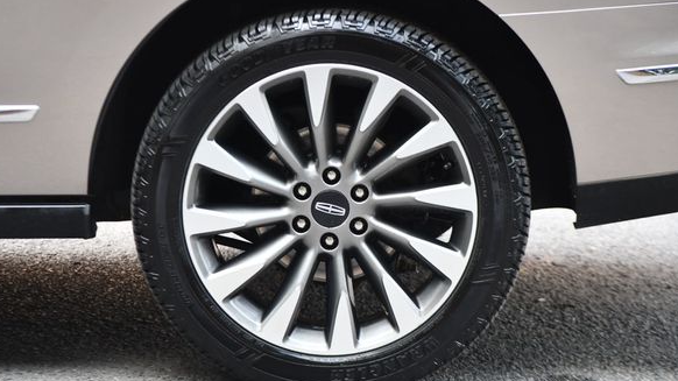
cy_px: 186
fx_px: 3415
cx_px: 320
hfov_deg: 11.3
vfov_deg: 6.4
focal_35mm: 190
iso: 800
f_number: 4.8
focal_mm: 110
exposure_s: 1/200
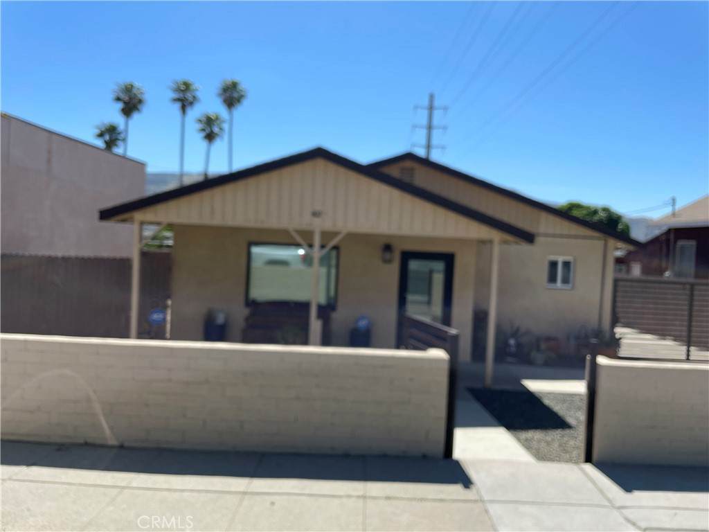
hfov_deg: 67.3
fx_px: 533
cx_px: 354
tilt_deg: +0.1
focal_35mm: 26
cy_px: 266
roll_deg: -3.0
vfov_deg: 53.1
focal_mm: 4.2
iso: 32
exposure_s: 1/3861
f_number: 1.6
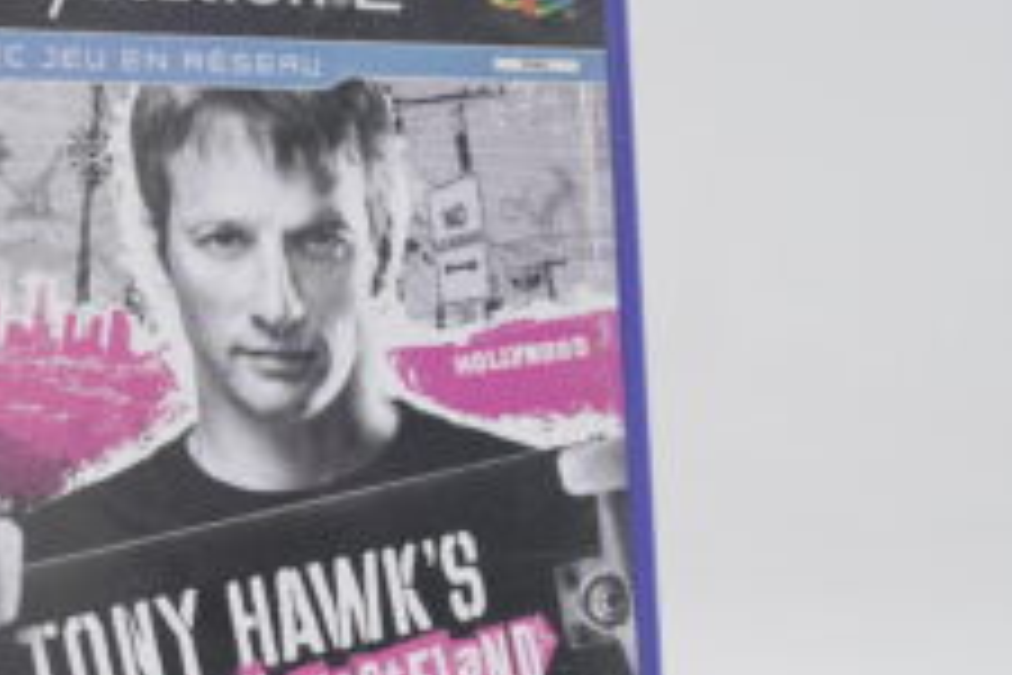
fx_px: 2164
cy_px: 396
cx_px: 279
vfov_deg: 17.7
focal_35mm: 77
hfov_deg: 26.1
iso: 125
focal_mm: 34
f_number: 5.6
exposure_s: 1/4
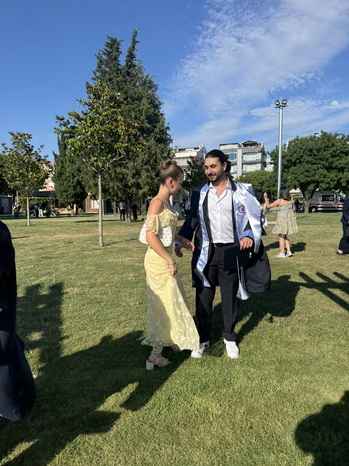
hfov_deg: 56.8
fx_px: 323
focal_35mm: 24
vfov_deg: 71.6
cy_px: 233
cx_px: 174
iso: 80
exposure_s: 1/5814
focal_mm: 6.76
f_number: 1.78
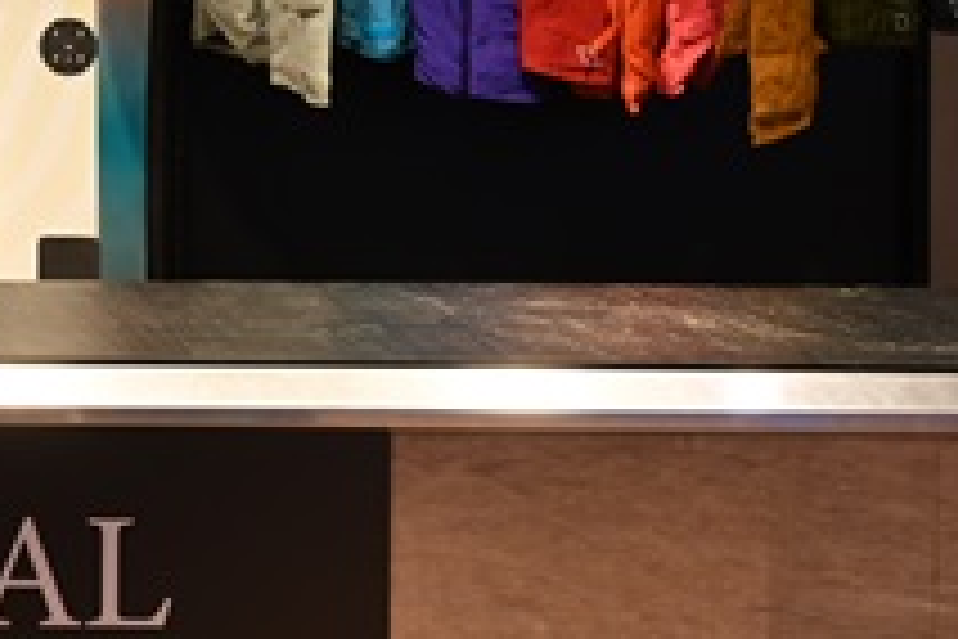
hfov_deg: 16.9
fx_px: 2917
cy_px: -76
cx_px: -477
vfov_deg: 12.3
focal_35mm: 110
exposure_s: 1
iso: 640
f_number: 16
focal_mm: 33.5
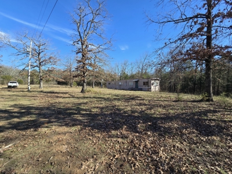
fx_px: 87
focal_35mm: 13
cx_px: 116
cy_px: 87
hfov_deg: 106.2
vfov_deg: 89.9
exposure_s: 1/947
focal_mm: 2.2
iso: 50
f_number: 2.2
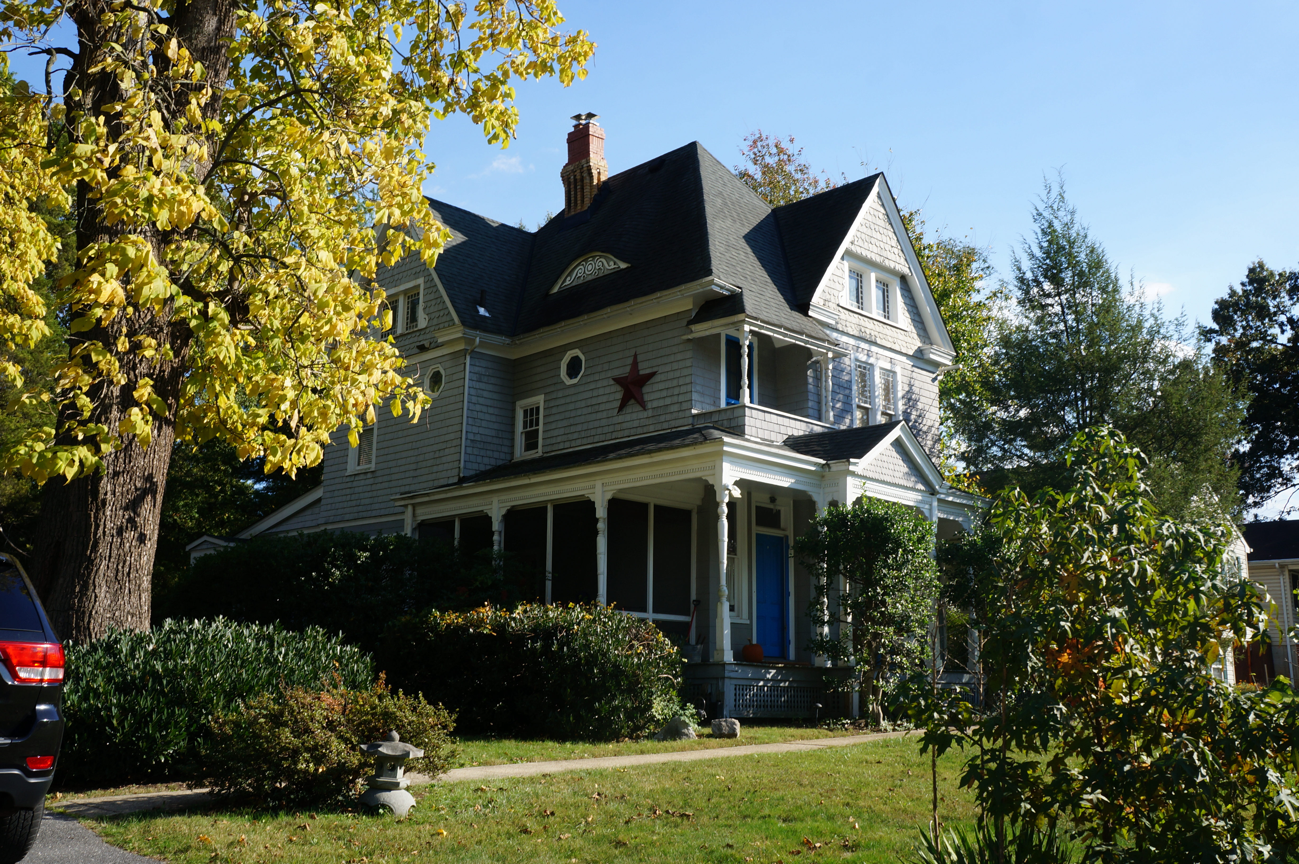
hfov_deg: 55.2
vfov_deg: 38.3
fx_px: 1244
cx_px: 650
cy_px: 432
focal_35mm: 34
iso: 100
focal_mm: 23
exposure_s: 1/80
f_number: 11
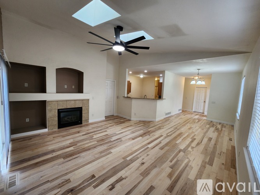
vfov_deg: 89.9
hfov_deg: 106.2
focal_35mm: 13
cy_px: 98
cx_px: 130
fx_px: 98
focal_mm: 2.2
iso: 125
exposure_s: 1/60
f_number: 2.2
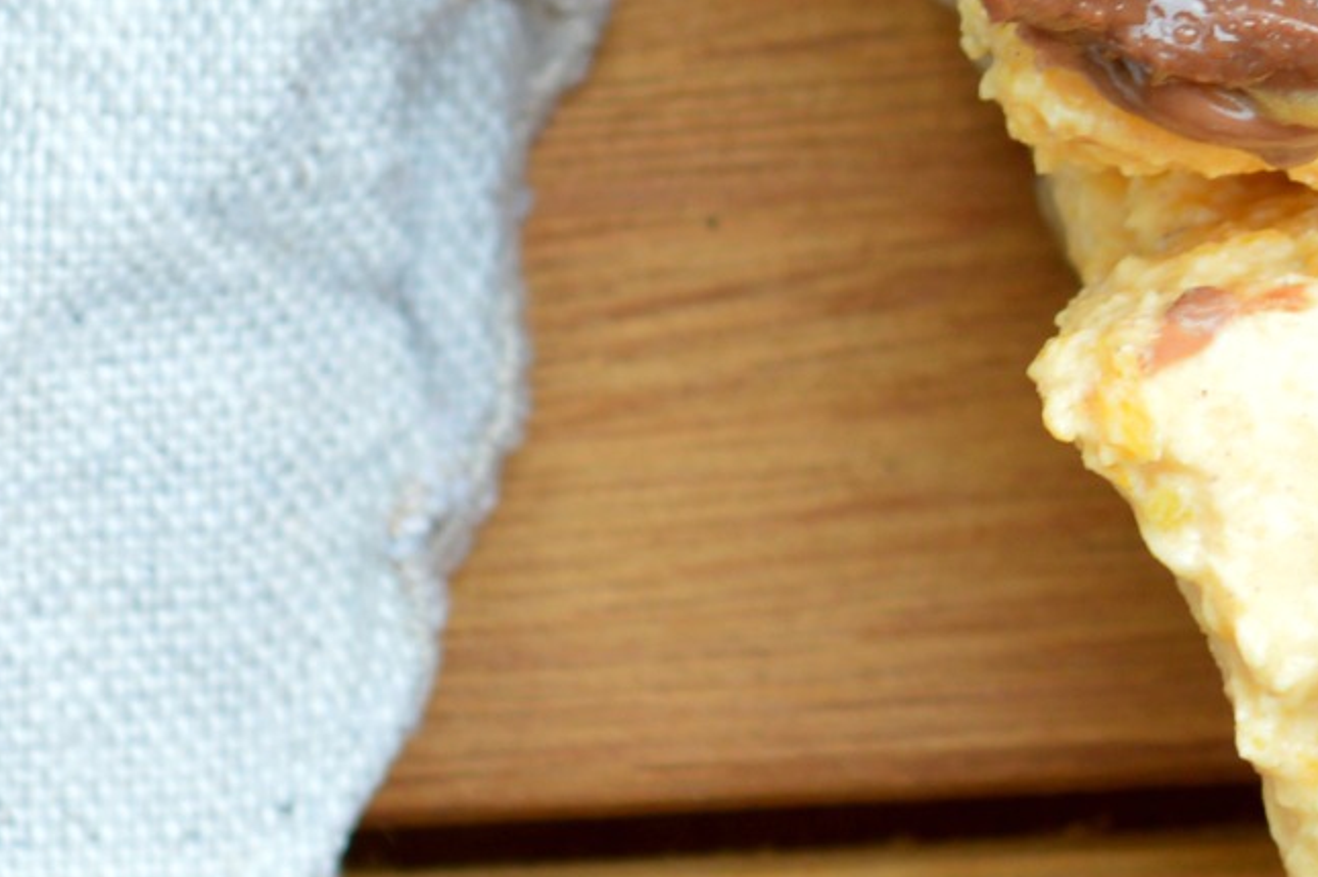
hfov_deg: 5.1
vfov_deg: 3.4
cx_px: 1652
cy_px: -1375
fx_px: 14706
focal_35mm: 402
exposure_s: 1/30
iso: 100
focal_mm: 52
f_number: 5.6
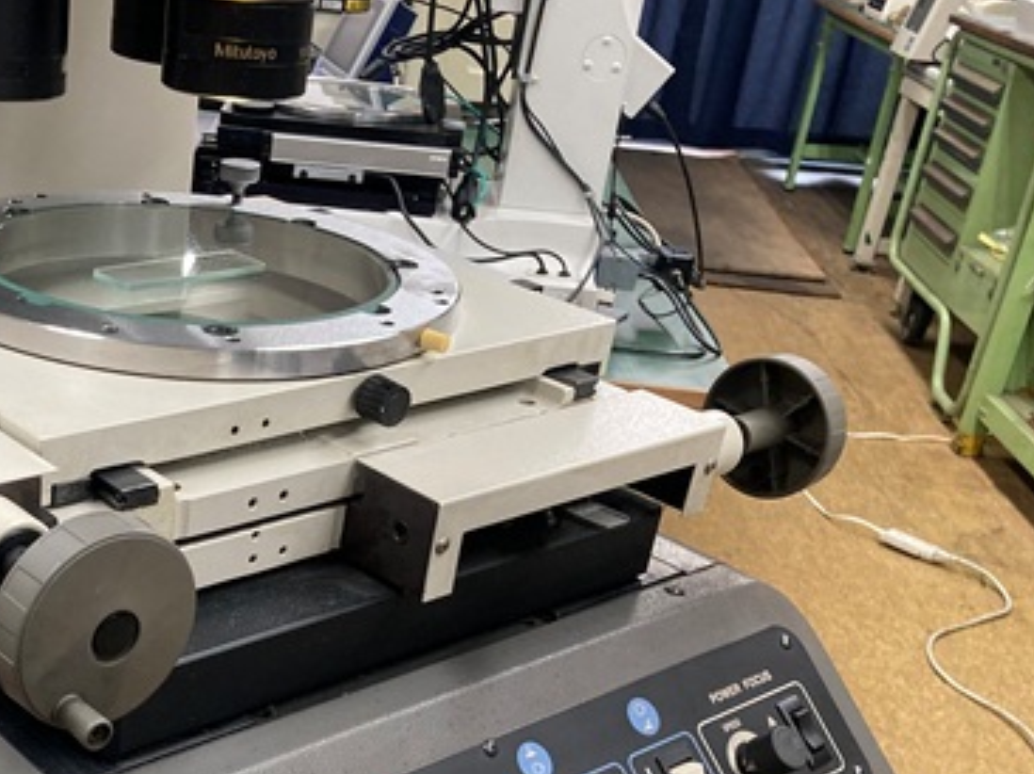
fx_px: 1463
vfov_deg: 28.9
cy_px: 630
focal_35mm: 49
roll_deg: -4.0
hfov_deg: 36.9
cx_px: 141
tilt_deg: -28.9
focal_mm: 3.99
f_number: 1.8
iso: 125
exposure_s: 1/60
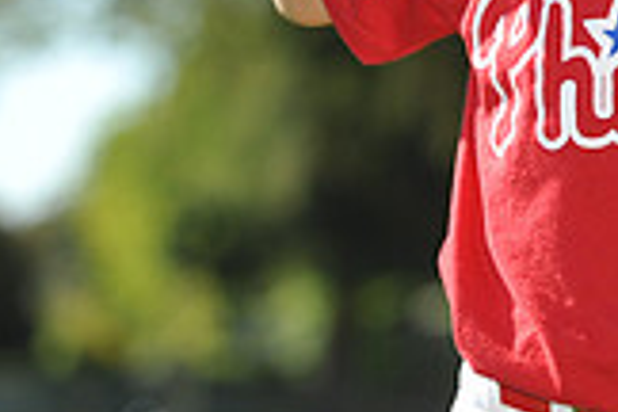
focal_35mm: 376
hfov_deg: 5.5
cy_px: -175
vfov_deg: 3.6
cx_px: 797
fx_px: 6454
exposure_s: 1/1000
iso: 200
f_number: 4
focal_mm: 105
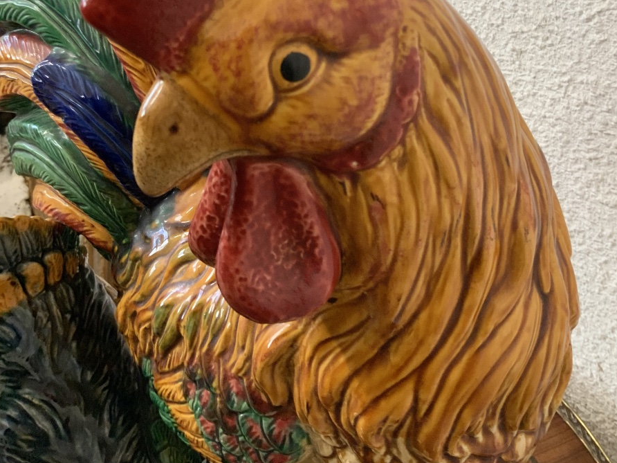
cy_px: 71
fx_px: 695
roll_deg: +1.4
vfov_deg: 35.2
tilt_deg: -27.9
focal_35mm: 39
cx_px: 306
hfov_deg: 47.9
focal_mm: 3
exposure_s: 1/60
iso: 100
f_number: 1.8
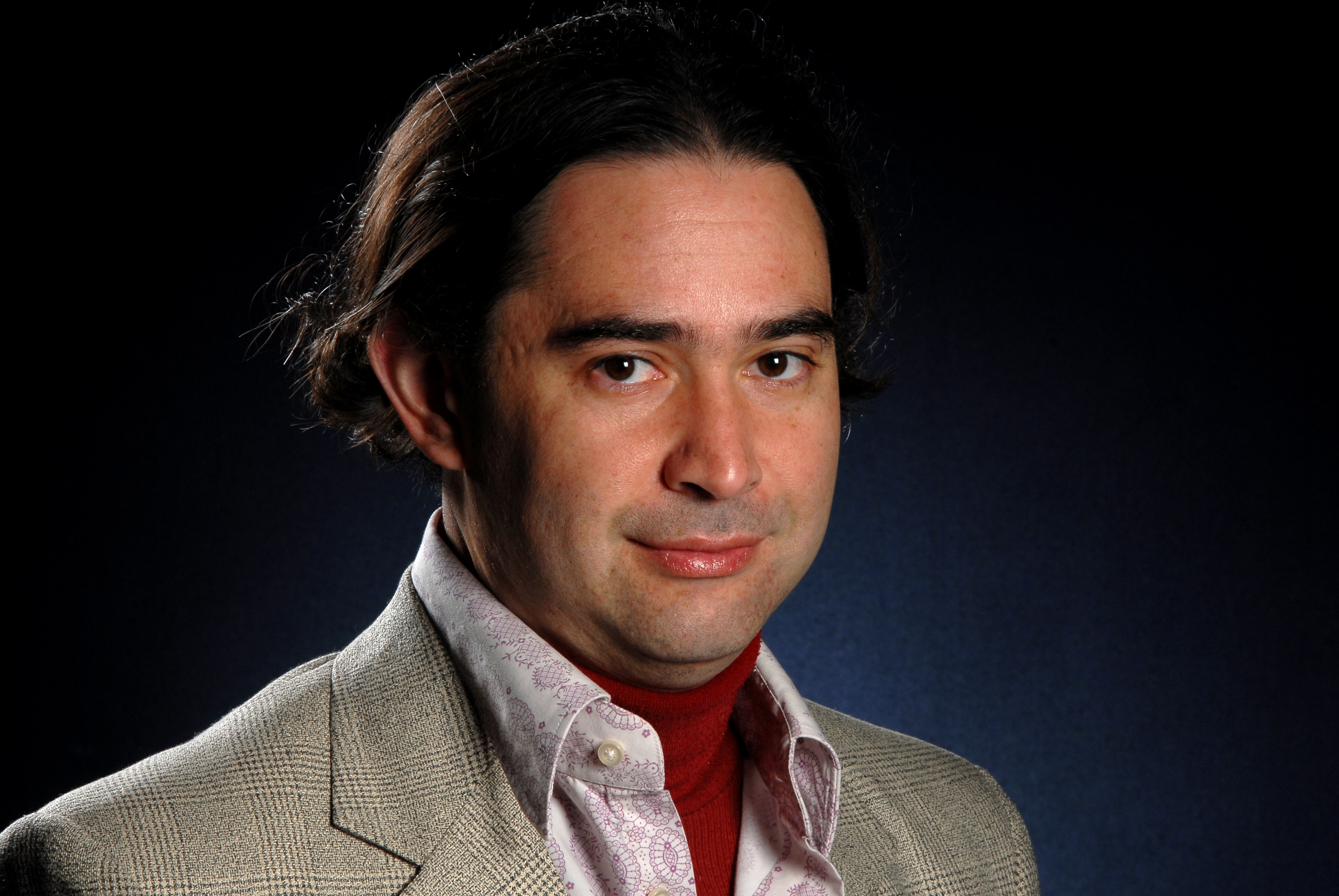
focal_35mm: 202
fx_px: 7541
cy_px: 448
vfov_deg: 6.8
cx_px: 670
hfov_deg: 10.1
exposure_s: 1/125
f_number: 16
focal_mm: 135
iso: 125
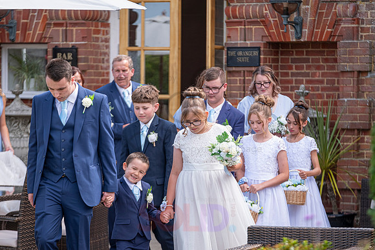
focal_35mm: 210
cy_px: 125
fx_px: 2188
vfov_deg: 6.5
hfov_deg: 9.8
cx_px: 188
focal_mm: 140
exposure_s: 1/640
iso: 200
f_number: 3.2
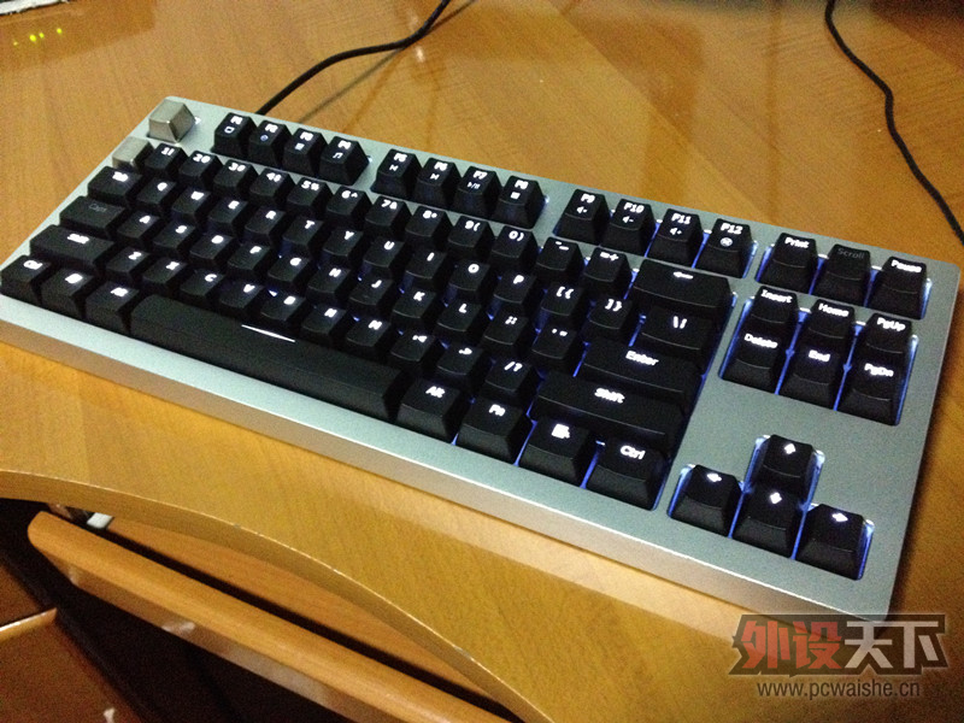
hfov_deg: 52.6
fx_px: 975
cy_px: 362
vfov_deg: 40.7
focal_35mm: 35
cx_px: 482
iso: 800
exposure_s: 1/15
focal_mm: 4.28
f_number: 2.4
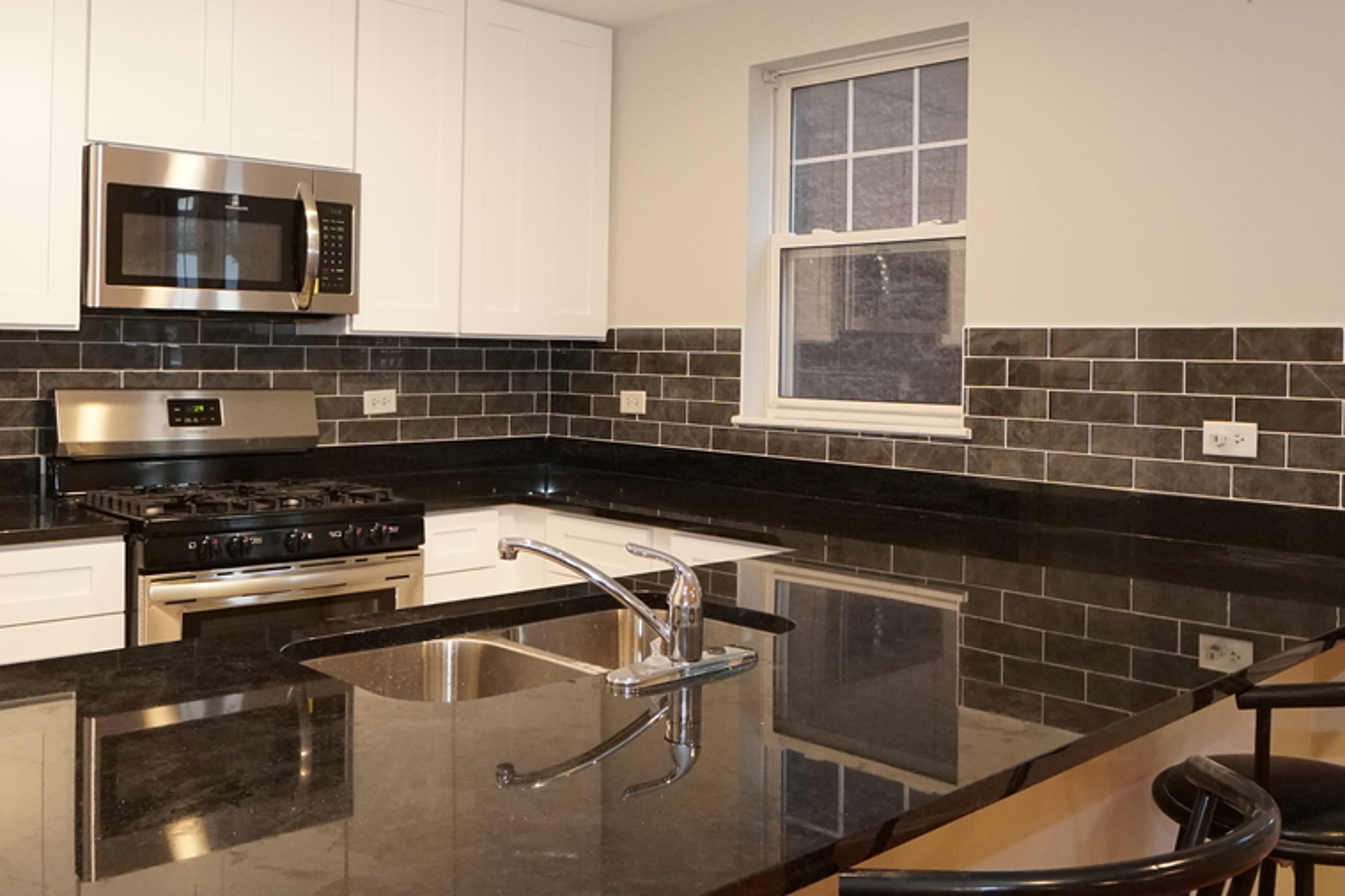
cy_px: 356
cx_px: 633
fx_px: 1195
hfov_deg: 58.7
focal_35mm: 32
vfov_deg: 40.9
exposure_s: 1/160
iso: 2000
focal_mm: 10
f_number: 4
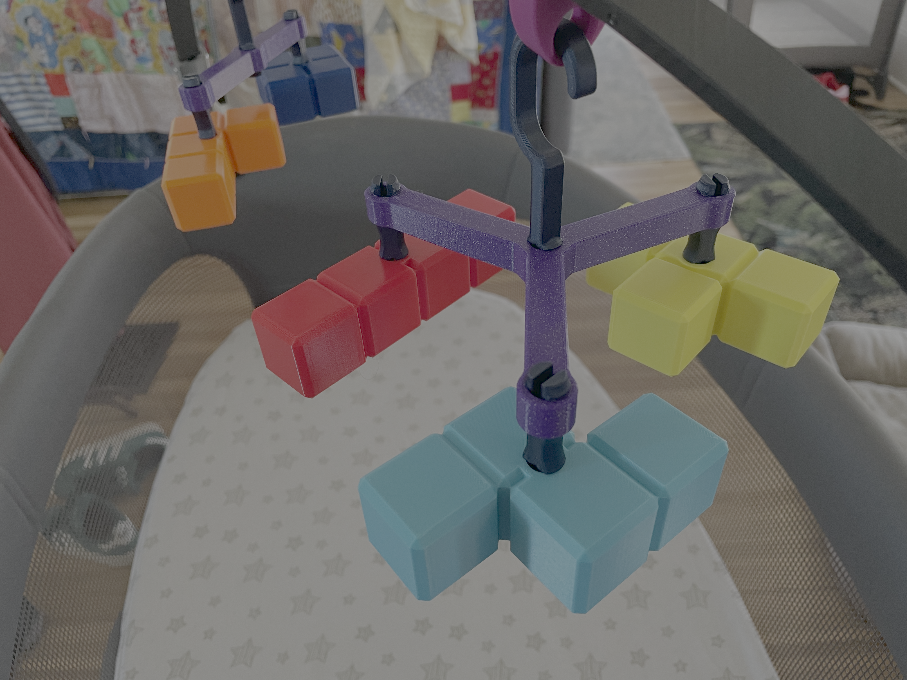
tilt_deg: -38.8
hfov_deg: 67.3
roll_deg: +4.9
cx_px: 454
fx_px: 681
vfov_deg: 53.1
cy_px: 340
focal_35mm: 26
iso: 250
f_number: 1.6
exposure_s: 1/60
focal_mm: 4.2
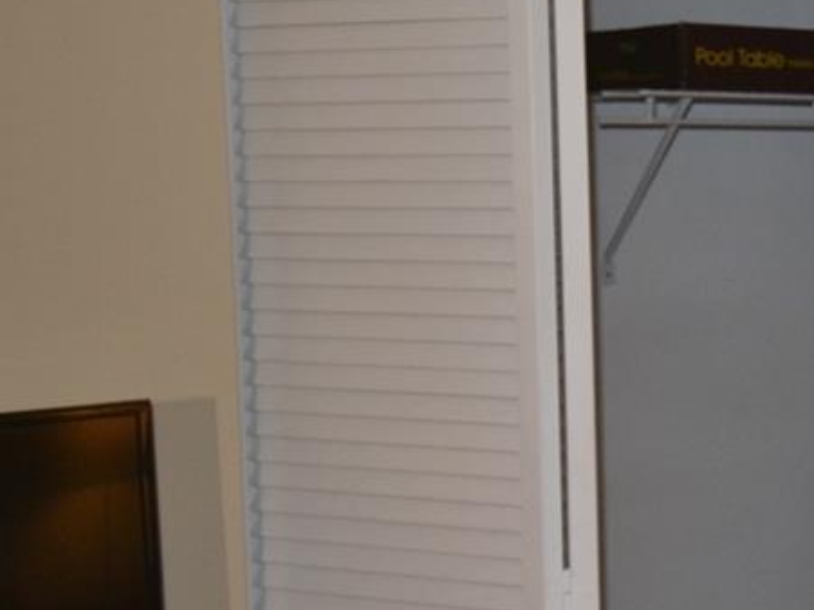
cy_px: 276
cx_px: 1242
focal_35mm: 77
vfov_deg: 19.2
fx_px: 1803
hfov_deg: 21.2
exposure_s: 1/60
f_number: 4
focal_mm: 15
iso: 500
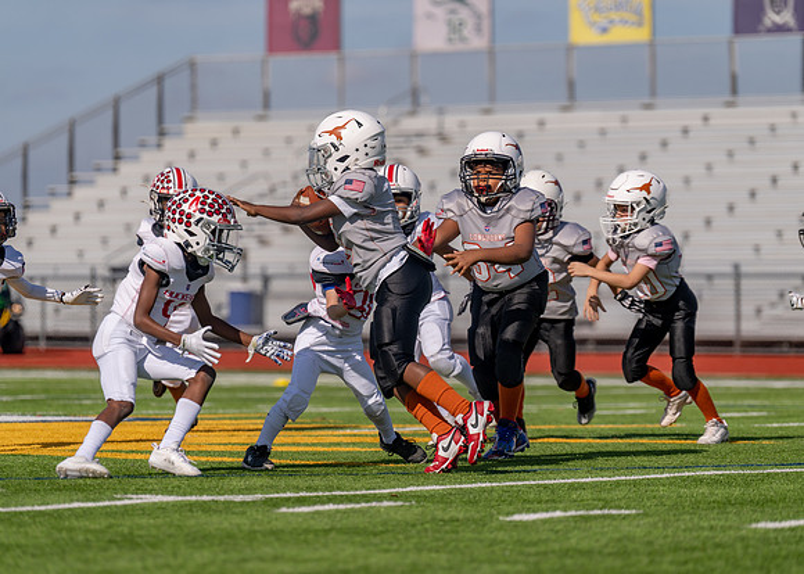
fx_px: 5000
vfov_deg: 6.6
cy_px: 287
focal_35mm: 219
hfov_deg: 9.2
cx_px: 402
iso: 100
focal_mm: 209
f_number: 4
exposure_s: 1/2000
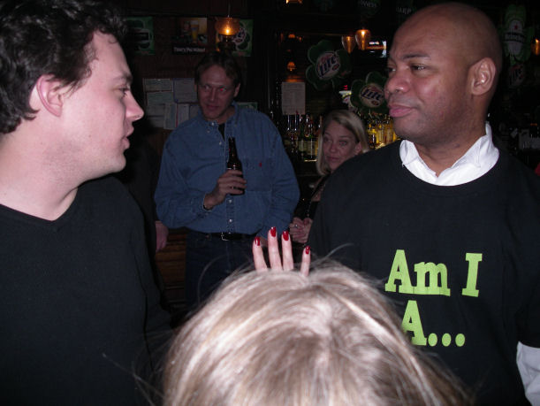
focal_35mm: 37
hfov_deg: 50.1
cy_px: 203
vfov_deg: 38.7
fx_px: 578
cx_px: 270
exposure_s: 1/40
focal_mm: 7.8
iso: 200
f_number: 2.8
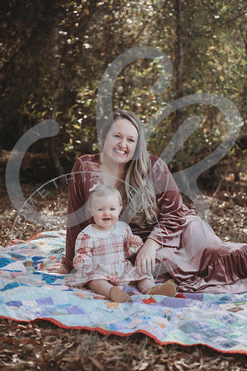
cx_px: 124
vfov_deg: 28.8
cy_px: 186
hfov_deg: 19.5
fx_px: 720
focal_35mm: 70
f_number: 2.8
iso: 100
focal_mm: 70
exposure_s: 1/250
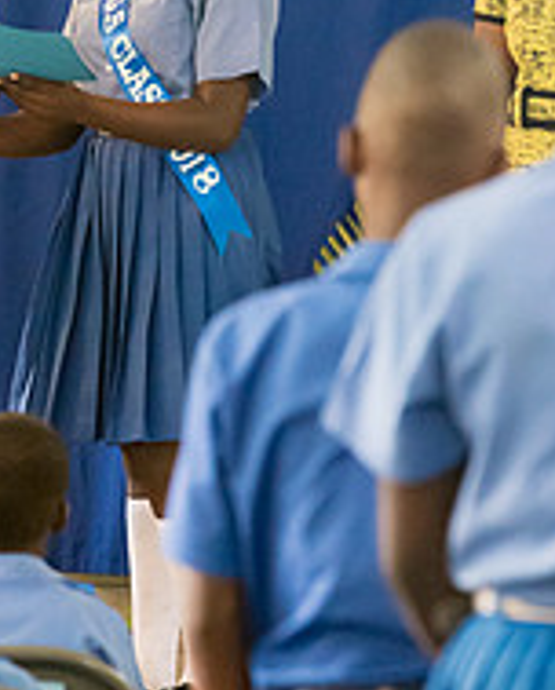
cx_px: 245
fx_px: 9128
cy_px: 172
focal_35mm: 446
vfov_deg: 4.3
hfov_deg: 3.5
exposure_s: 1/200
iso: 18000
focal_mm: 200
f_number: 6.3
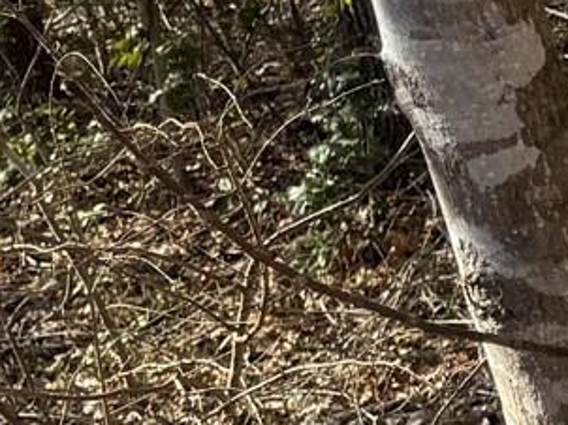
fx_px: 2672
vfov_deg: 9.0
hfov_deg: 9.1
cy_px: 442
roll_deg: -1.4
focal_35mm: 163
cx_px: 1841
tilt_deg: -14.0
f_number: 1.78
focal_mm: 6.76
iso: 80
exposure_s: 1/1637
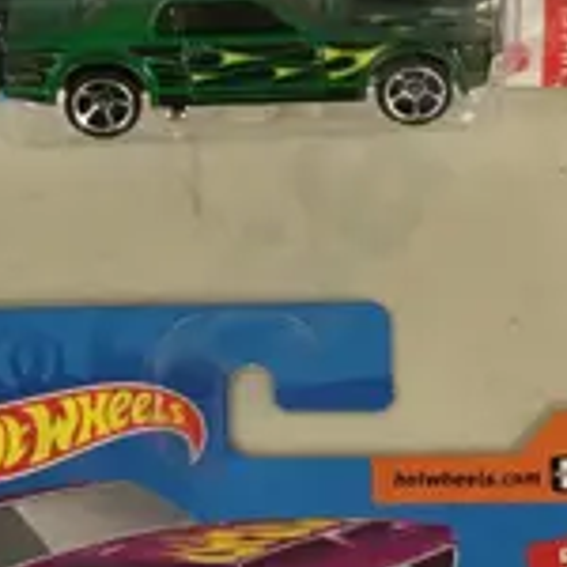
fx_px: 3243
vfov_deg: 10.0
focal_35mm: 175
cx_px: 249
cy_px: 329
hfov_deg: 10.0
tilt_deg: -68.0
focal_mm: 4.15
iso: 40
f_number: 2.2
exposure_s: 1/17
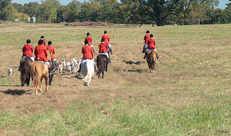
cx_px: 55
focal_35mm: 190
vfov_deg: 6.6
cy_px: 55
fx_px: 1176
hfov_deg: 11.2
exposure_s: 1/200
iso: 400
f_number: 4
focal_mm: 70
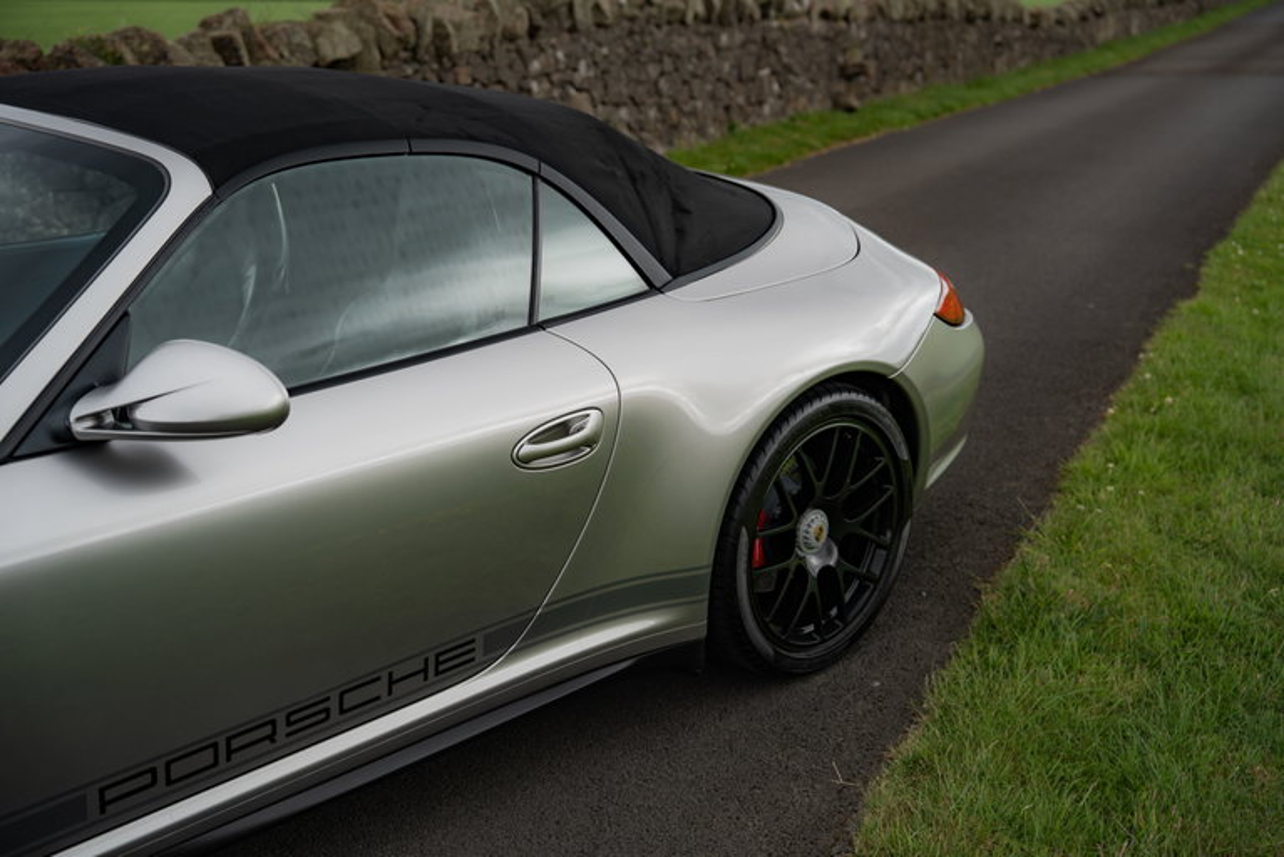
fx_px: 1570
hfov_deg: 44.5
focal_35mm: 44
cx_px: 642
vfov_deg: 30.5
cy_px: 428
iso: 160
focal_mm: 44
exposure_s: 1/400
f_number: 2.8
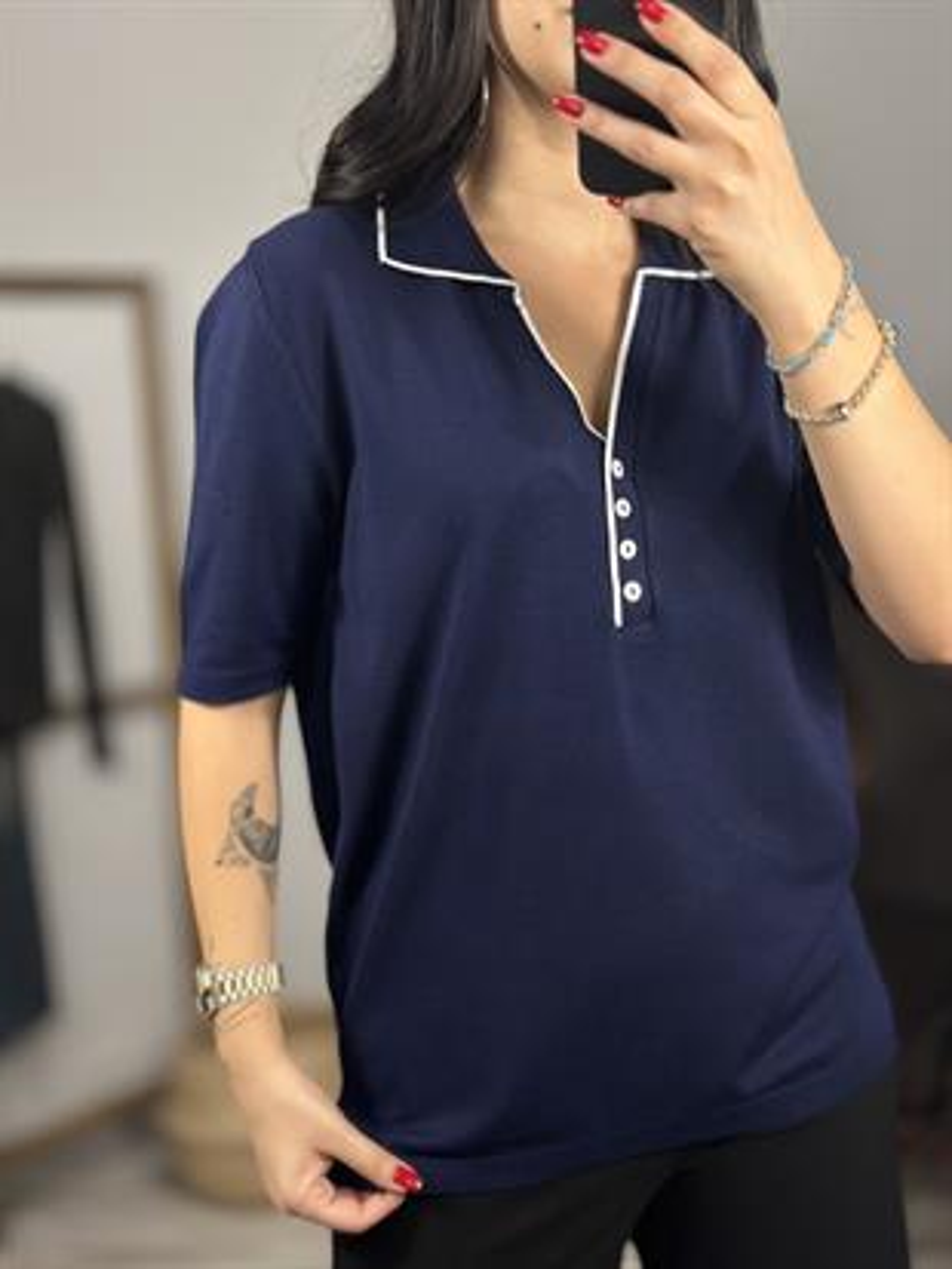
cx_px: 476
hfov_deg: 30.3
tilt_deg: -32.9
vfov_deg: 39.6
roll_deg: +7.5
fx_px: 1759
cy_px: 634
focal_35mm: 48
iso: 200
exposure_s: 1/100
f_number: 1.78
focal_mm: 6.86
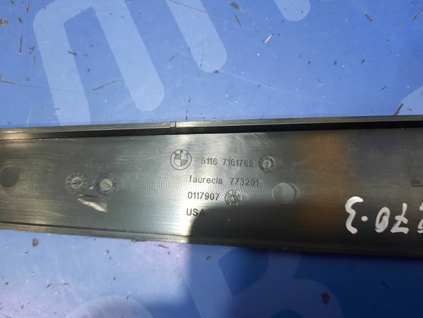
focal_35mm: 25
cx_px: 212
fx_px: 305
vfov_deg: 54.9
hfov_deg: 69.4
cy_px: 159
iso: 320
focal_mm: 4.6
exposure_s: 1/33
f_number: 2
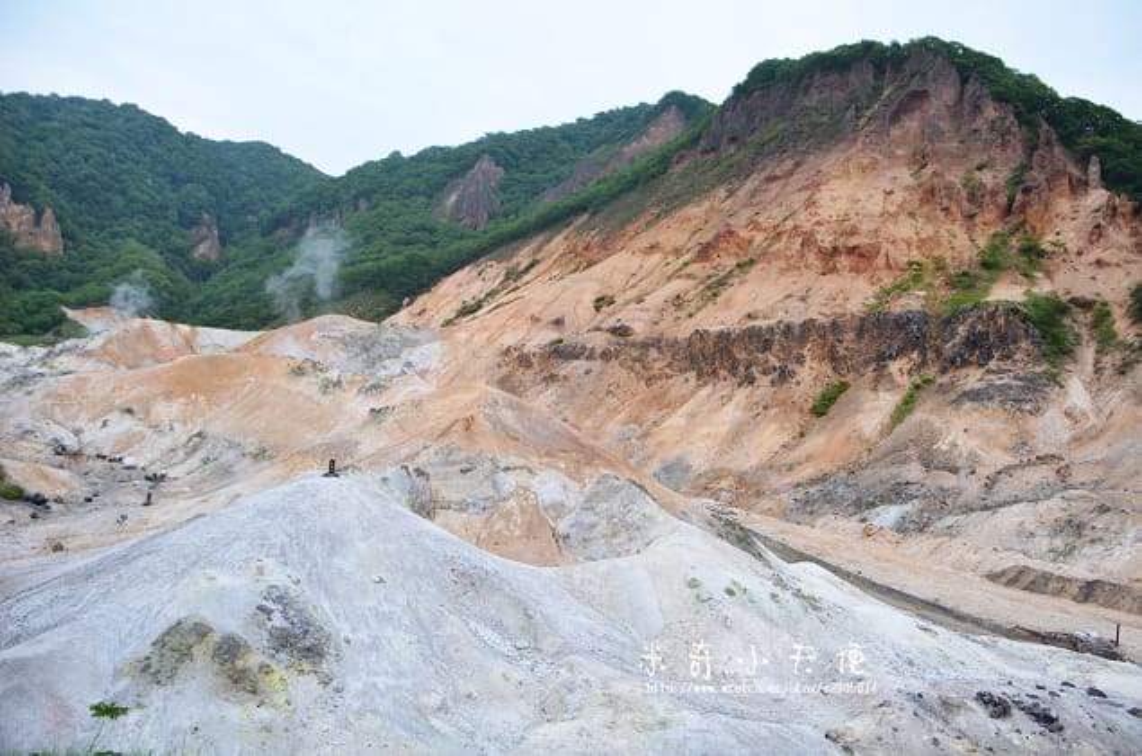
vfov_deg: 47.7
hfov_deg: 67.5
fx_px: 854
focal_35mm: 27
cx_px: 571
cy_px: 378
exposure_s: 1/250
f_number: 5
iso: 1600
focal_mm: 18
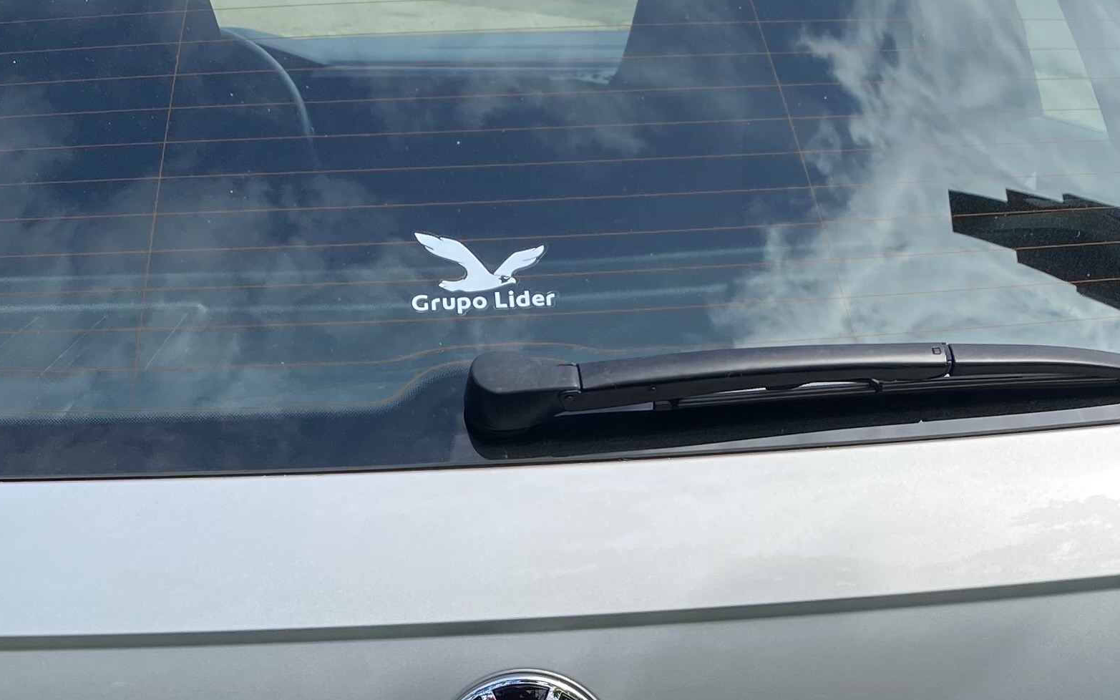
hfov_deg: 29.0
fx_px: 2167
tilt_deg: -22.4
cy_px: 744
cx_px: 519
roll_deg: +1.7
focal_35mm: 71
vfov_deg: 17.8
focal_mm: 4.25
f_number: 1.8
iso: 32
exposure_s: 1/1193
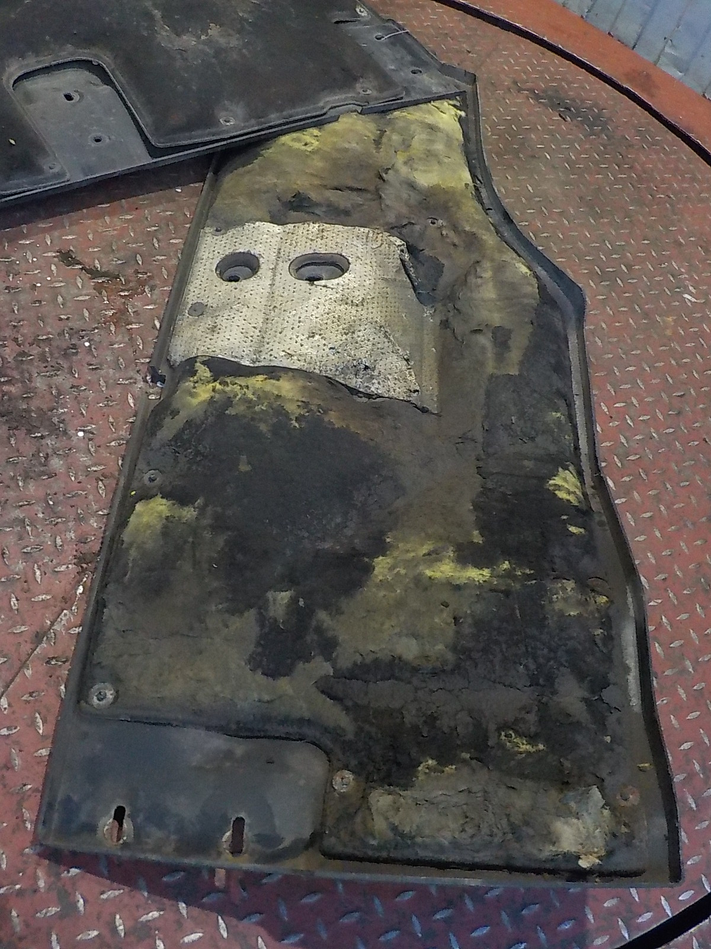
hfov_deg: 46.8
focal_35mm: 30
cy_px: 474
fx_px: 822
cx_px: 356
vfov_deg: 60.0
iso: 800
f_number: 3.3
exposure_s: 1/50
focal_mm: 4.1
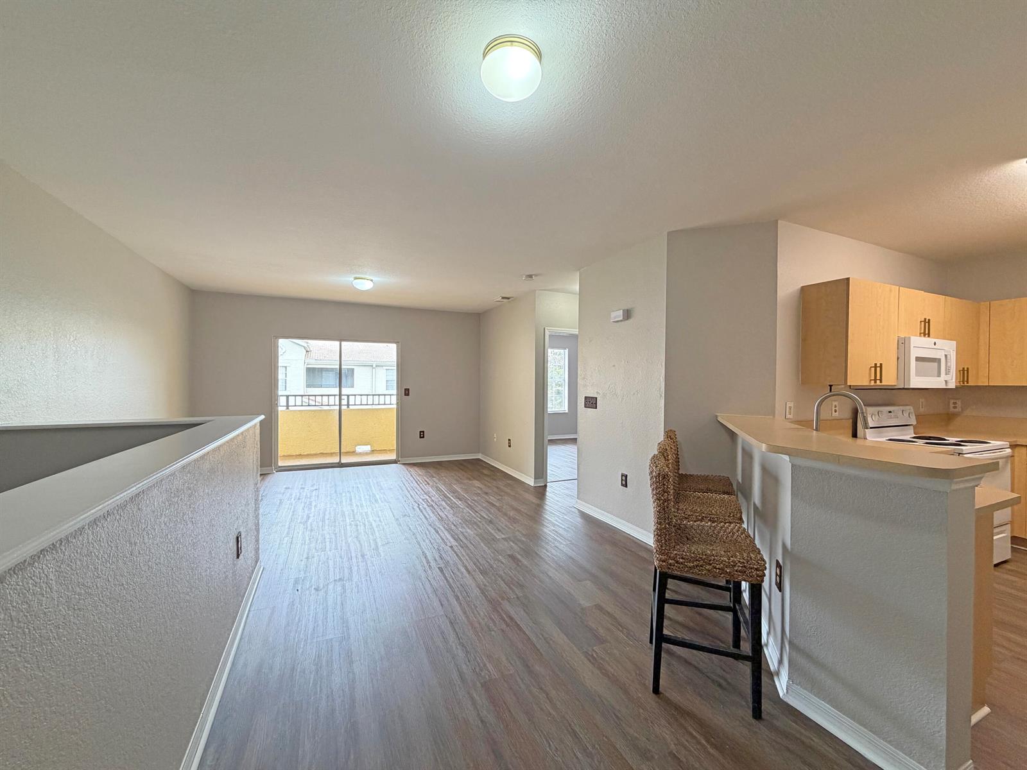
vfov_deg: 85.7
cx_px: 514
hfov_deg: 102.1
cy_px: 385
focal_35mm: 14
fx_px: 415
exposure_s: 1/60
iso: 200
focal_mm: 2.22
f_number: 2.2
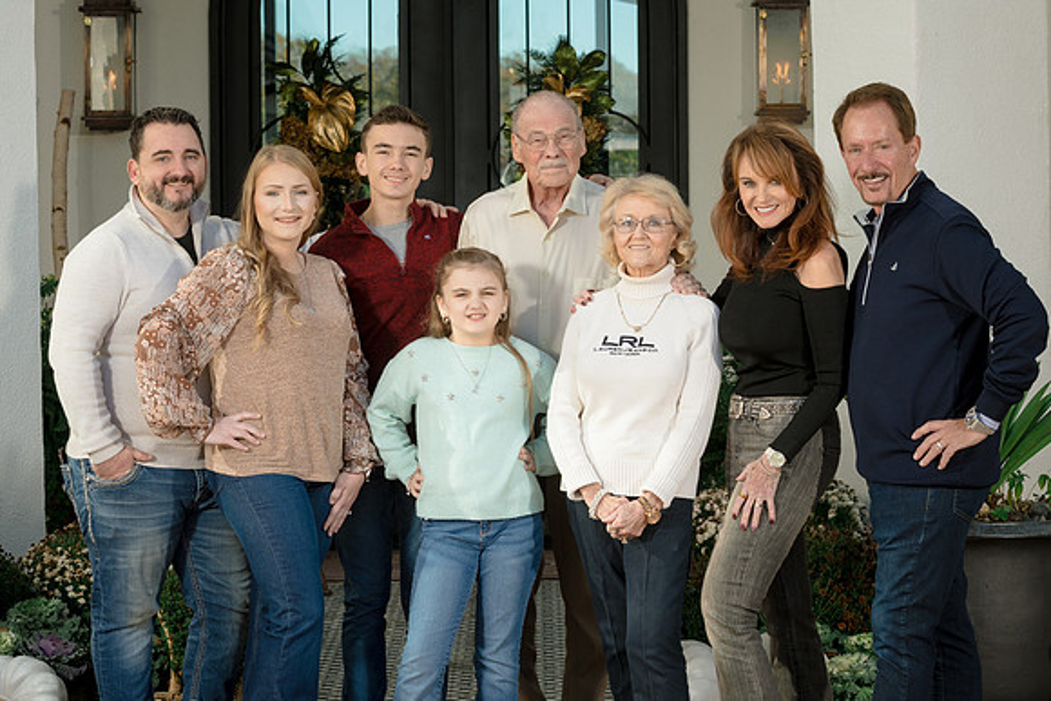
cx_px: 406
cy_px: 303
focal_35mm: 114
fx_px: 3327
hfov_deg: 17.9
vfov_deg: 12.0
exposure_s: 1/250
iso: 100
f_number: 7.1
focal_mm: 70
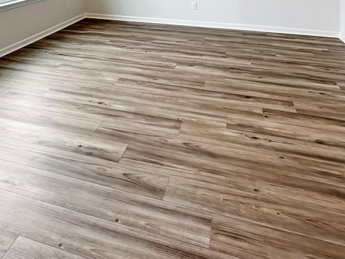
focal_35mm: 29
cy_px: 13
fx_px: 289
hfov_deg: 61.3
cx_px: 147
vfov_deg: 42.9
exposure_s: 1/120
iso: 100
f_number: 2.2
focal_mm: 2.22
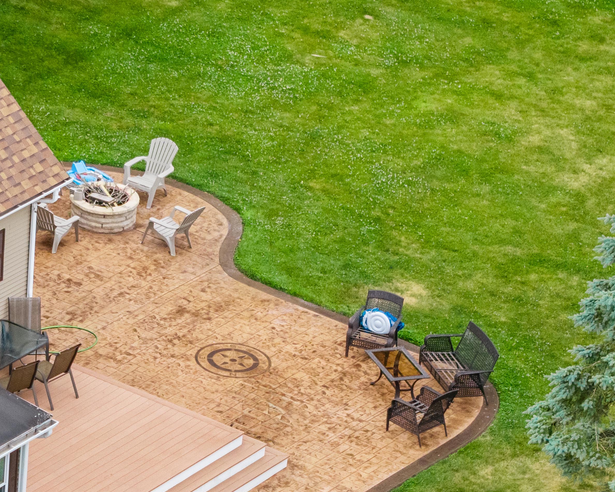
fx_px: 4241
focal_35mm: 233
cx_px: -346
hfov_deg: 8.1
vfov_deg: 6.6
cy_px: 265
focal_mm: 19.35
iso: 200
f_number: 2.8
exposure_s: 1/40
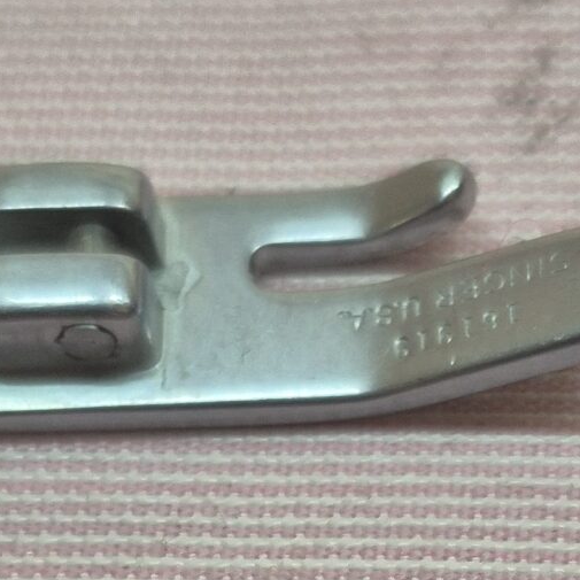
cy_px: 765
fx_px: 1953
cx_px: 397
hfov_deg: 16.8
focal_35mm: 103
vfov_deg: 16.0
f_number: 1.8
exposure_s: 1/120
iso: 320
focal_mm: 5.4
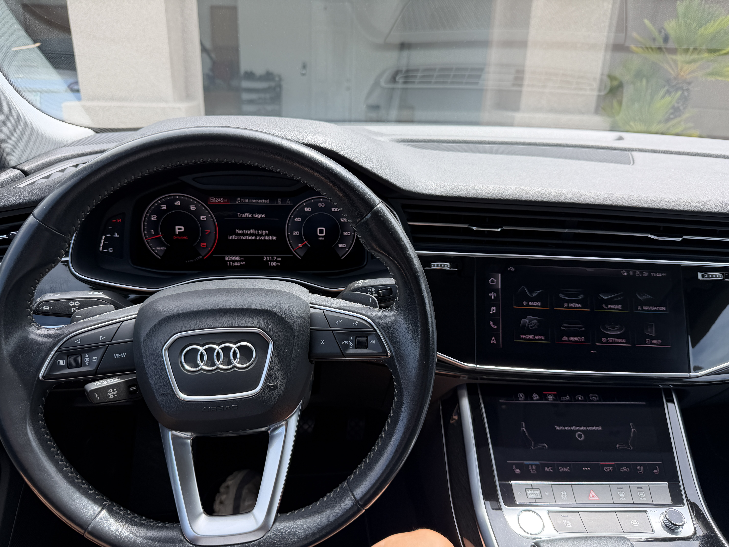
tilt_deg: -19.9
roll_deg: -1.5
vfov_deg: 56.8
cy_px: 274
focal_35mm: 24
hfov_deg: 71.6
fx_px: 505
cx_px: 364
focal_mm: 6.76
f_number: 1.78
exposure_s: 1/607
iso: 80
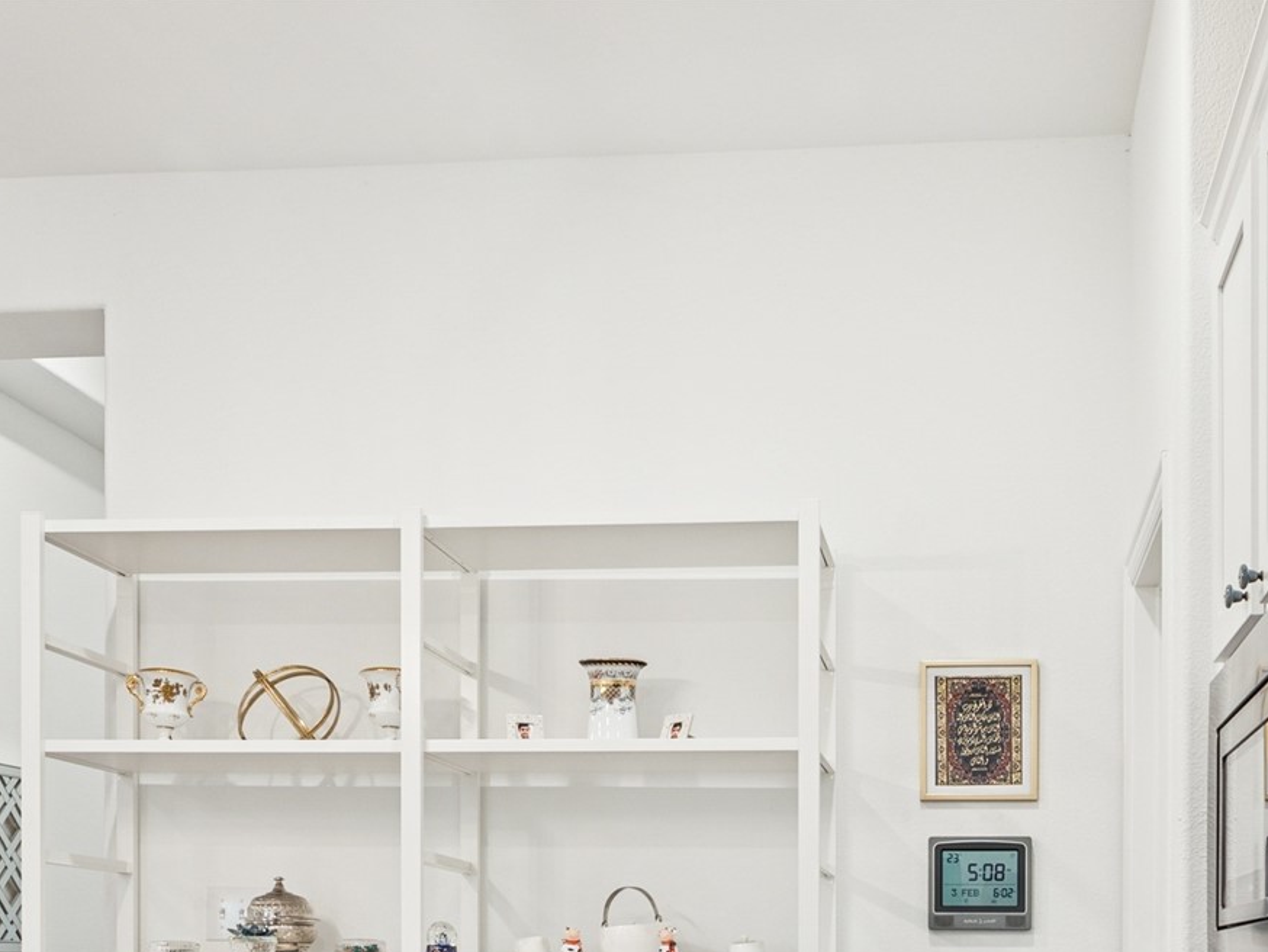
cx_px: 807
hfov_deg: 42.4
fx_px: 1619
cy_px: 1047
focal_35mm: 44
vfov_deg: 29.5
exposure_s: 1/4
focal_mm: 18.5
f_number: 8
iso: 250
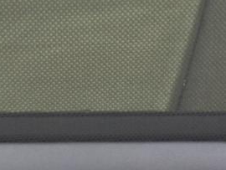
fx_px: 712
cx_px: 263
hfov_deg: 17.3
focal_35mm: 109
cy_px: -71
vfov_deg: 13.0
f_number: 1.8
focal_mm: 5.4
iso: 25
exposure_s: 1/206
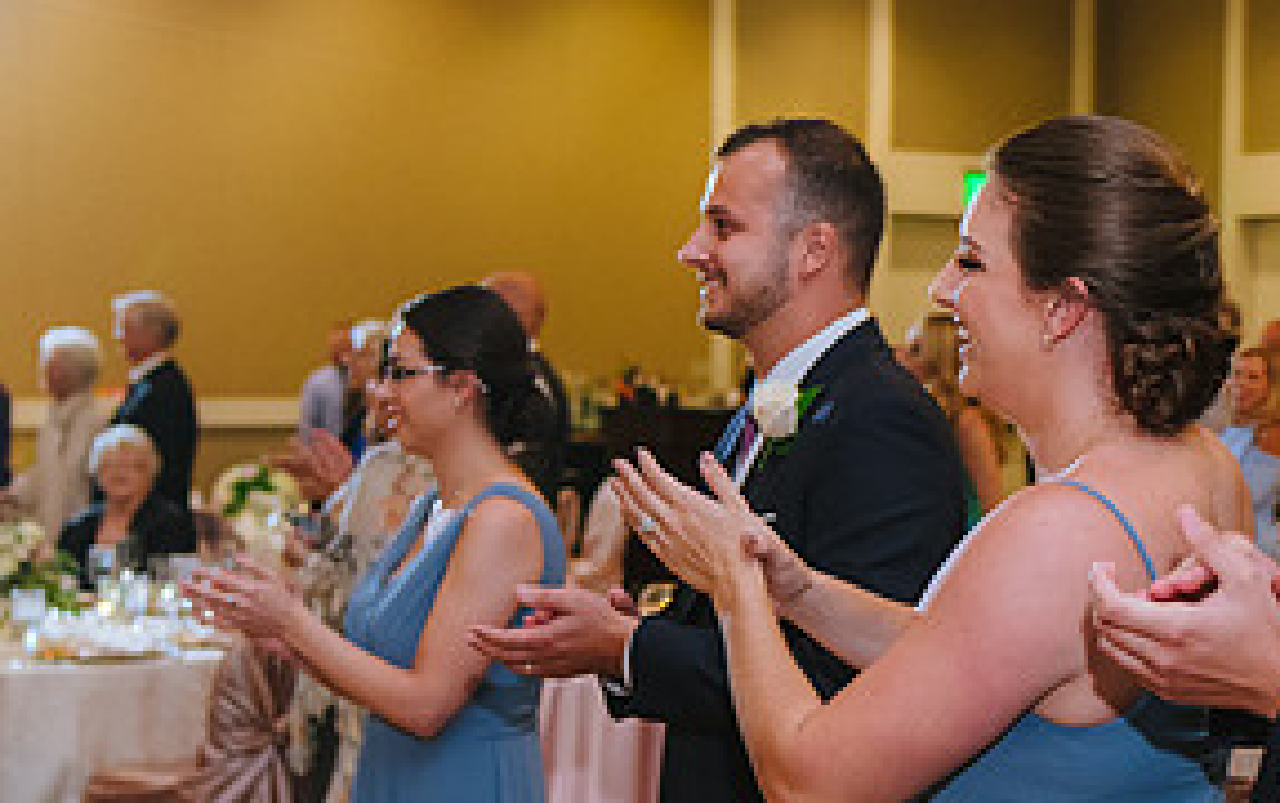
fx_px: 2514
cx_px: 812
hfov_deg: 28.4
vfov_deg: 17.9
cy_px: 676
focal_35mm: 72
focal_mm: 35
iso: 1600
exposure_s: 1/125
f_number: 2.8
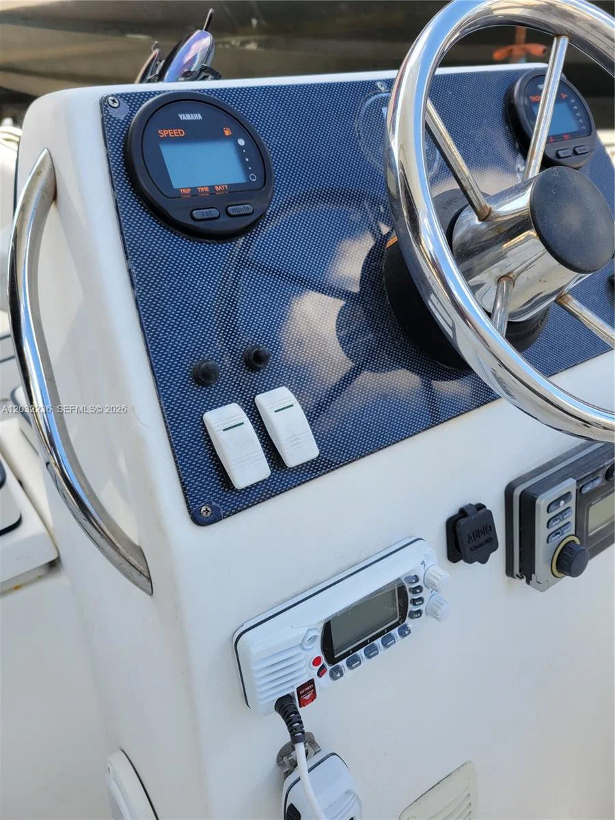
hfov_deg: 53.1
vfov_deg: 67.3
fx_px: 616
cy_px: 410
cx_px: 308
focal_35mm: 26
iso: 40
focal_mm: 5.4
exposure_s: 1/408
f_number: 1.8
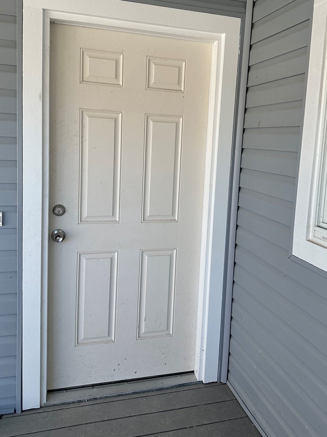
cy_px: 186
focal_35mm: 30
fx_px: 378
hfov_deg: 46.7
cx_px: 176
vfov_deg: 59.7
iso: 80
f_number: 1.78
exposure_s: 1/797
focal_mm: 6.86
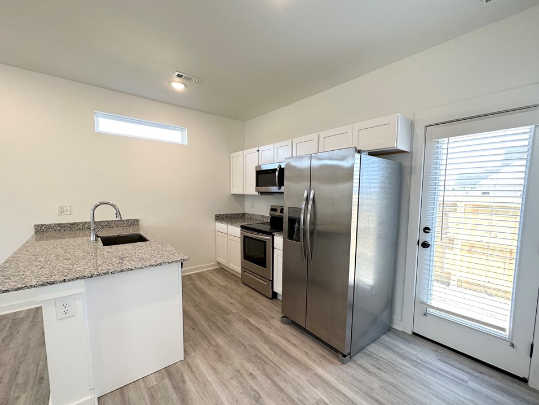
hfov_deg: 98.1
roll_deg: -1.3
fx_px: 234
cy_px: 214
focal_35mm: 15
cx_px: 281
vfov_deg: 81.7
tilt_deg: -5.7
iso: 100
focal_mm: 2.22
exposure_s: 1/120
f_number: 2.2
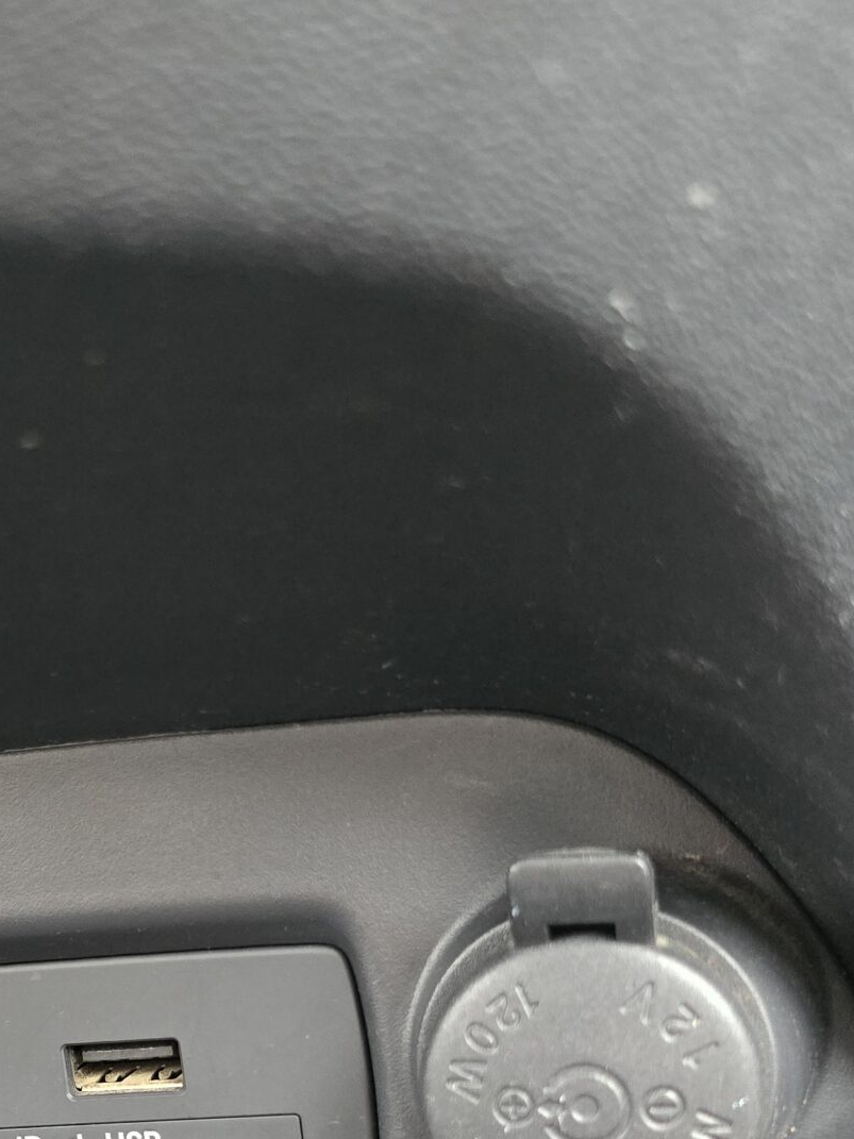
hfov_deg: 25.9
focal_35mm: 55
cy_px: 1003
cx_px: 131
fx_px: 1810
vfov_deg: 33.3
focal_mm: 6.3
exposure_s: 1/100
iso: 1600
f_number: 1.7
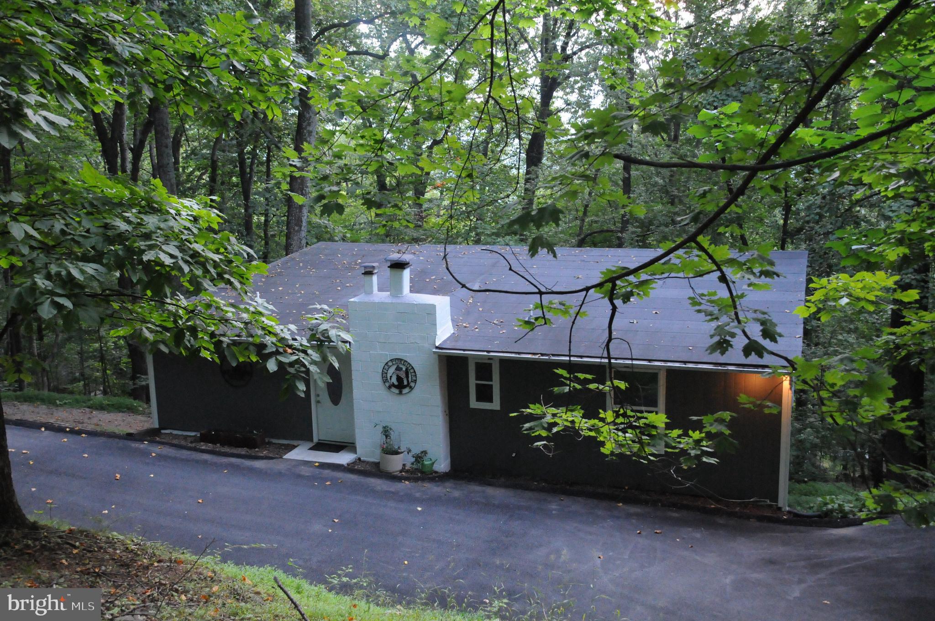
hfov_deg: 49.6
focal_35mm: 39
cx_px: 468
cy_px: 310
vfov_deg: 34.1
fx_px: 1012
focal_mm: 26
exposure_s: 1/80
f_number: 4.5
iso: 3200
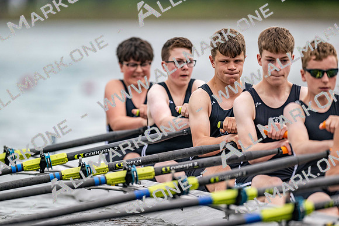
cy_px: 113
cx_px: 170
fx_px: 5651
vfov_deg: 2.3
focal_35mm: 600
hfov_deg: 3.4
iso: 800
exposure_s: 1/2500
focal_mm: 600
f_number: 4
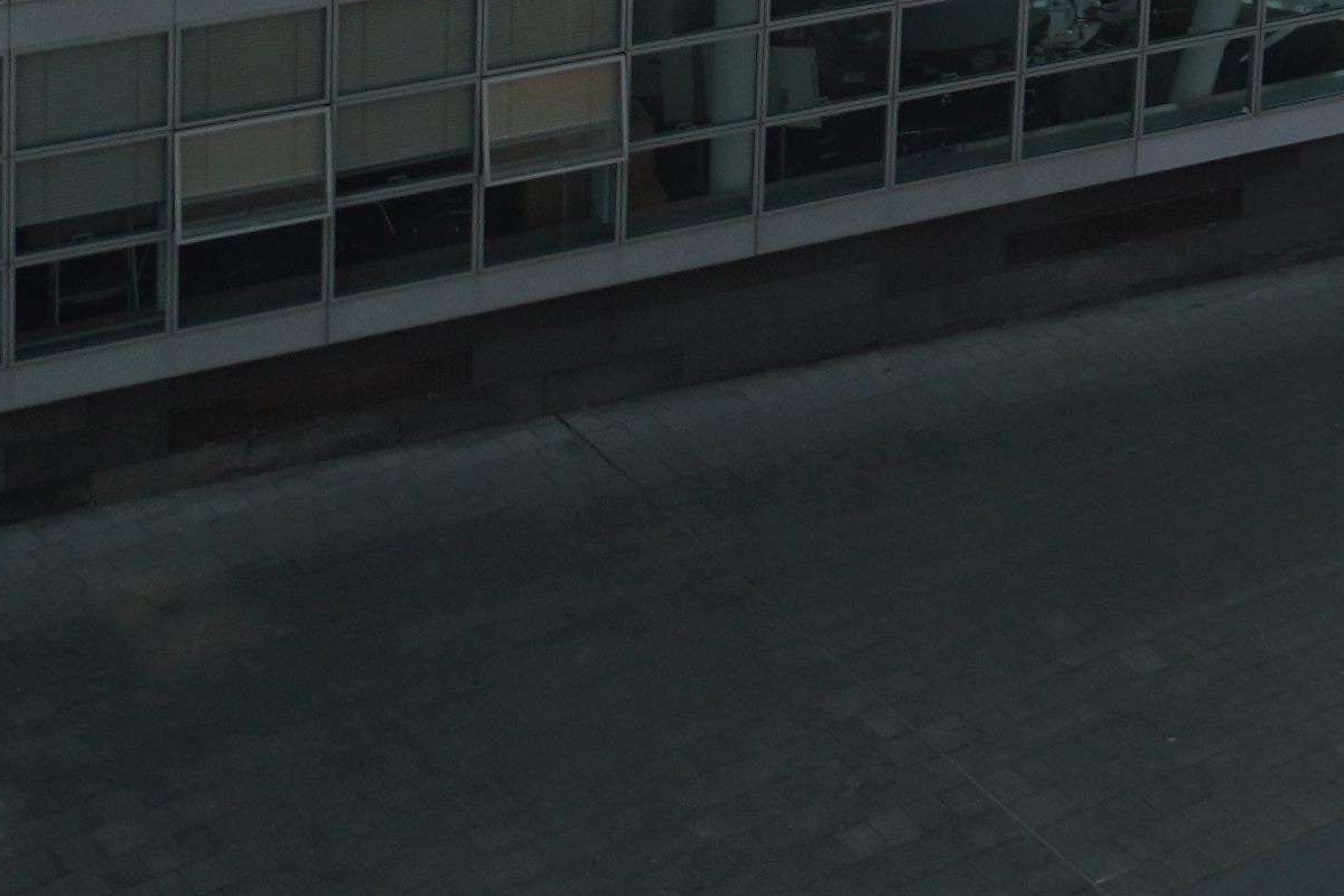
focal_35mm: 90
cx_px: 2131
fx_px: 3360
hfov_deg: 19.2
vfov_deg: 12.6
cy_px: -1091
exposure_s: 1/640
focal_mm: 12
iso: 100
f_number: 4.5
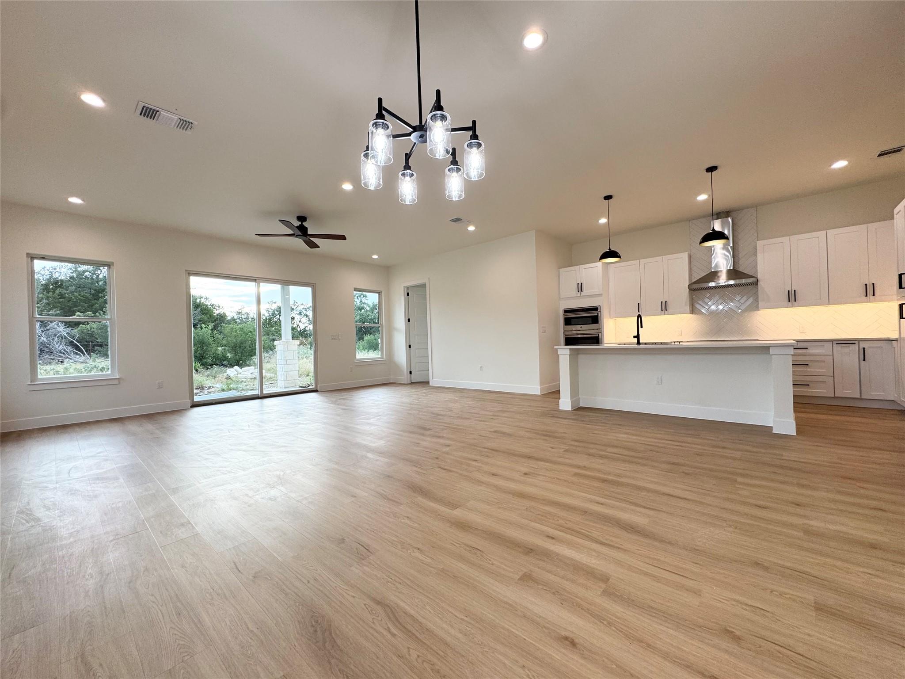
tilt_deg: +2.1
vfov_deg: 85.7
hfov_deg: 102.1
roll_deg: +1.2
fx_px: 366
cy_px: 340
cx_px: 452
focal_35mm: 14
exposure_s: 1/120
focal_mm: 2.22
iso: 64
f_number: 2.2
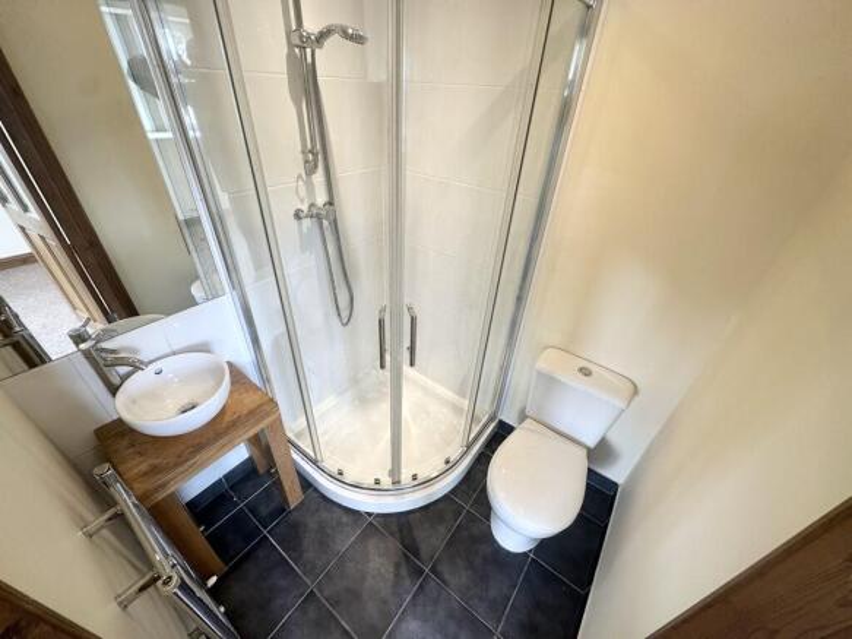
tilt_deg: -33.8
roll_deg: -3.4
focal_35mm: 14
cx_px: 426
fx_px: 345
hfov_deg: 102.1
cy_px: 320
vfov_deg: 85.7
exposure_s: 1/99
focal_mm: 2.22
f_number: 2.2
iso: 125
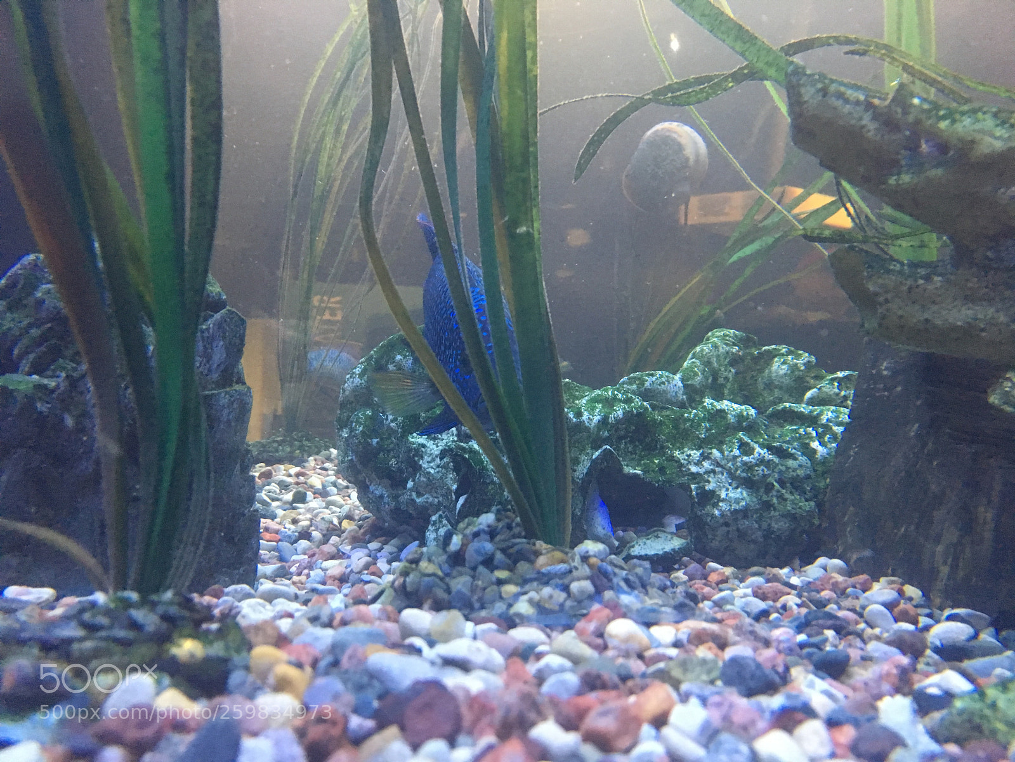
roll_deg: -0.7
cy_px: 381
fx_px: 850
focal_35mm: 29
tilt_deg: +2.9
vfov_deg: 48.2
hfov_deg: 61.7
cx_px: 508
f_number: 2.2
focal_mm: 4.15
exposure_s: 1/30
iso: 200
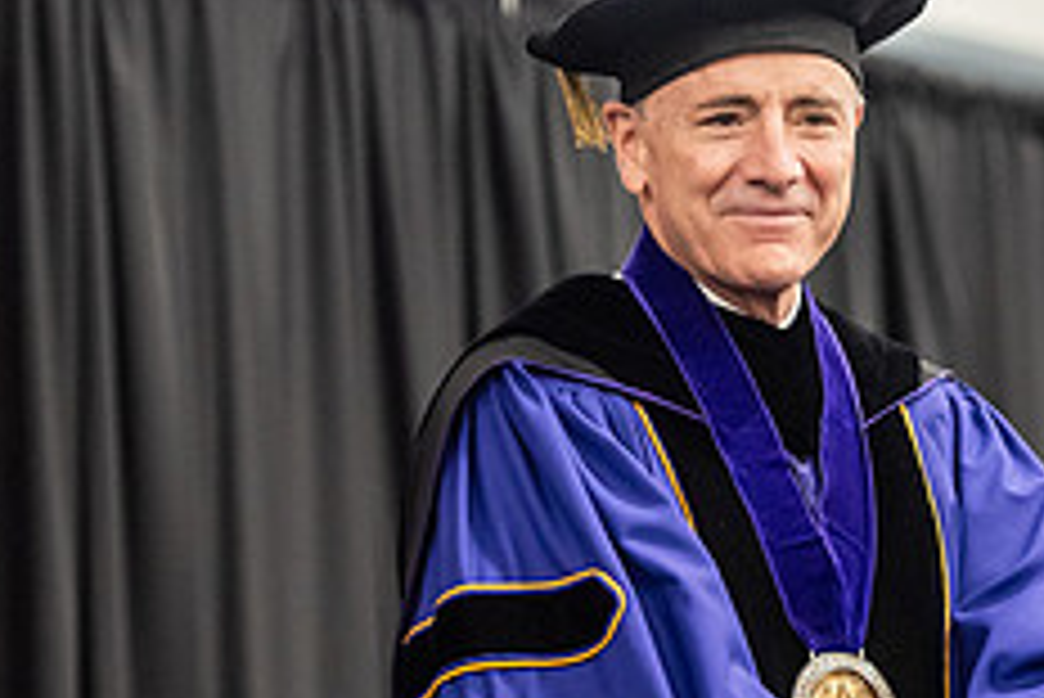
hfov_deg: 8.4
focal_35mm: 245
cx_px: 950
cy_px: 493
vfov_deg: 5.6
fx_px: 7109
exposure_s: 1/200
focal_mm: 98
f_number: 3.2
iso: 3200
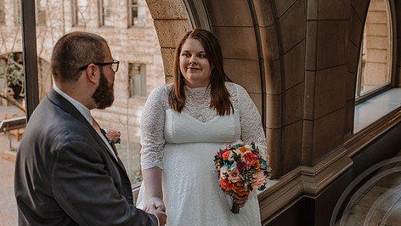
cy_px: 91
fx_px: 489
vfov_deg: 26.0
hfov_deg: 44.6
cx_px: 202
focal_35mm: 46
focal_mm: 35
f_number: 2.5
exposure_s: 1/200
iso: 560
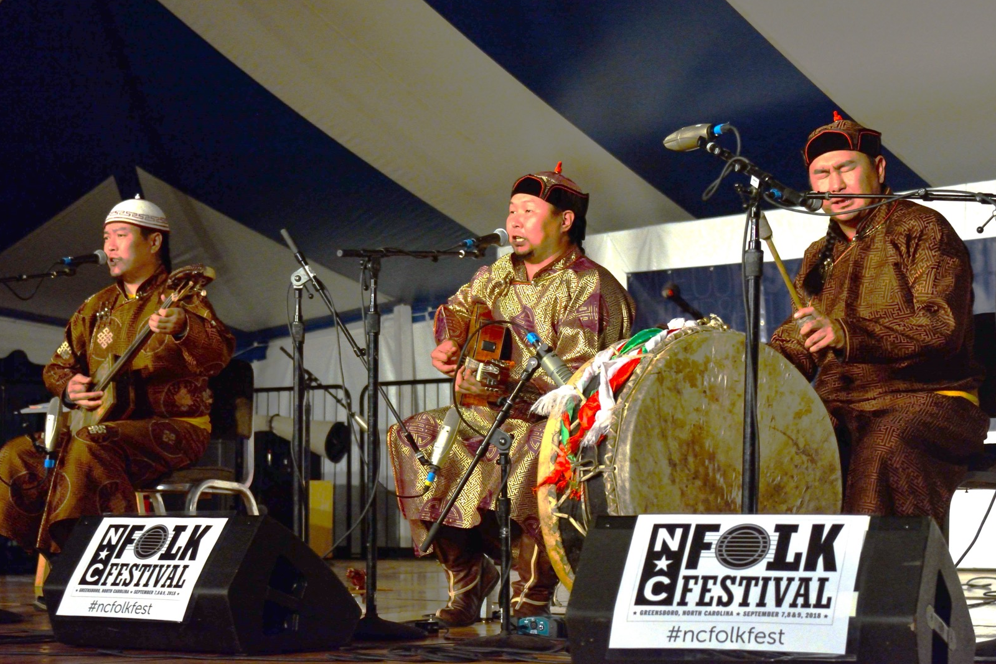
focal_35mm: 54
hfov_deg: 36.9
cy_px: 334
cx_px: 527
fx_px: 1494
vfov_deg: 25.1
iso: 2500
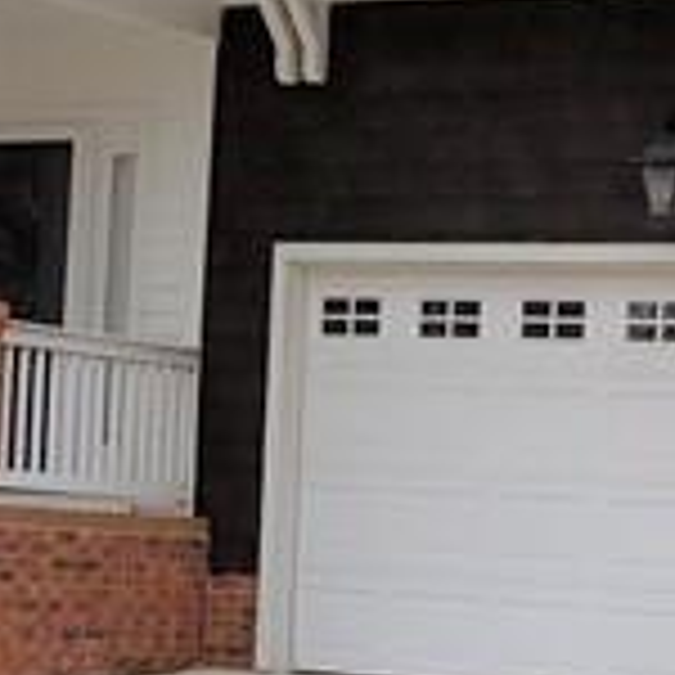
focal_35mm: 157
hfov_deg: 11.1
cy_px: 194
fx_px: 3464
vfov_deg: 11.1
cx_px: 140
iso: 50
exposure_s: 1/882
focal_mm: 4.3
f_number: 2.4
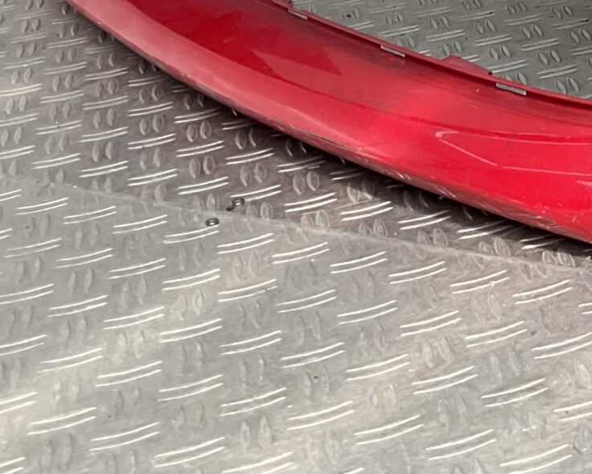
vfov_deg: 14.7
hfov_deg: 17.7
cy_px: -212
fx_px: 1718
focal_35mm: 98
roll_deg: +4.7
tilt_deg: -13.5
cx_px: 866
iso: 16
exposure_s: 1/297
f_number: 1.8
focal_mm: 3
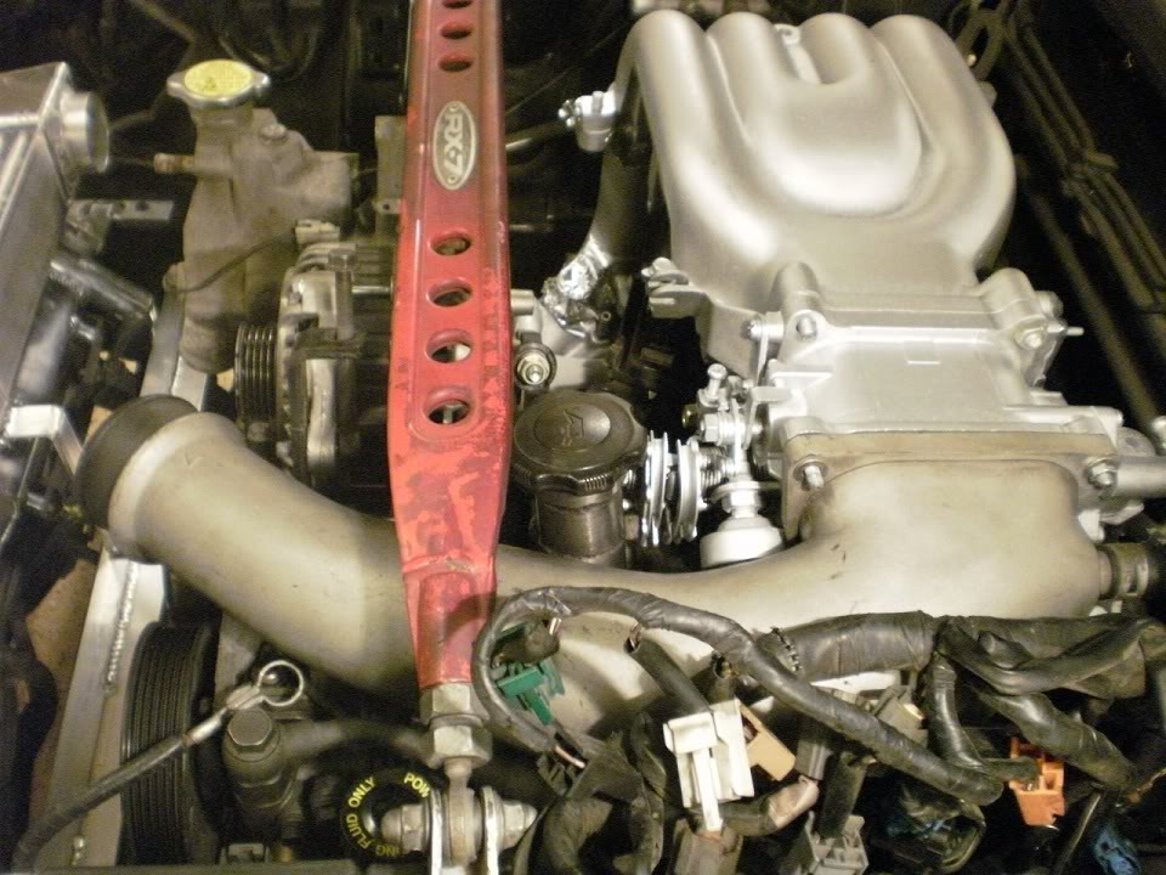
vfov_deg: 39.7
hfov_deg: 51.4
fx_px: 1213
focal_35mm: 36
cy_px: 438
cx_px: 583
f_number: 3.1
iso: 640
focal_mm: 6.3
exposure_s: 1/15
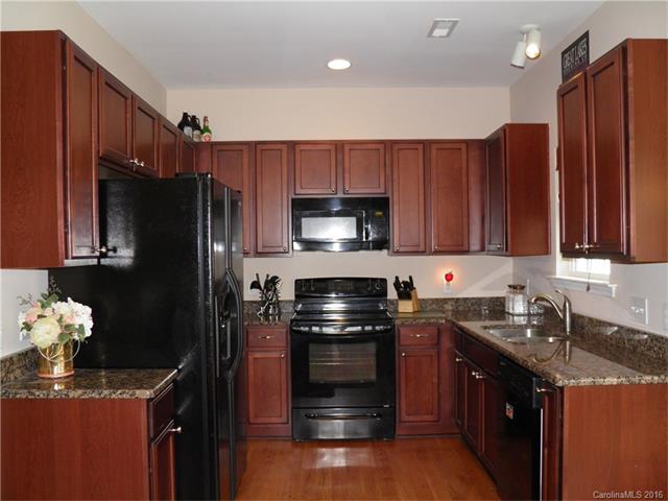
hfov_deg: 60.0
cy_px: 250
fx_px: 579
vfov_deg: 46.8
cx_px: 334
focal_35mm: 30
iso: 100
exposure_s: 1/40
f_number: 3
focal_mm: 5.5
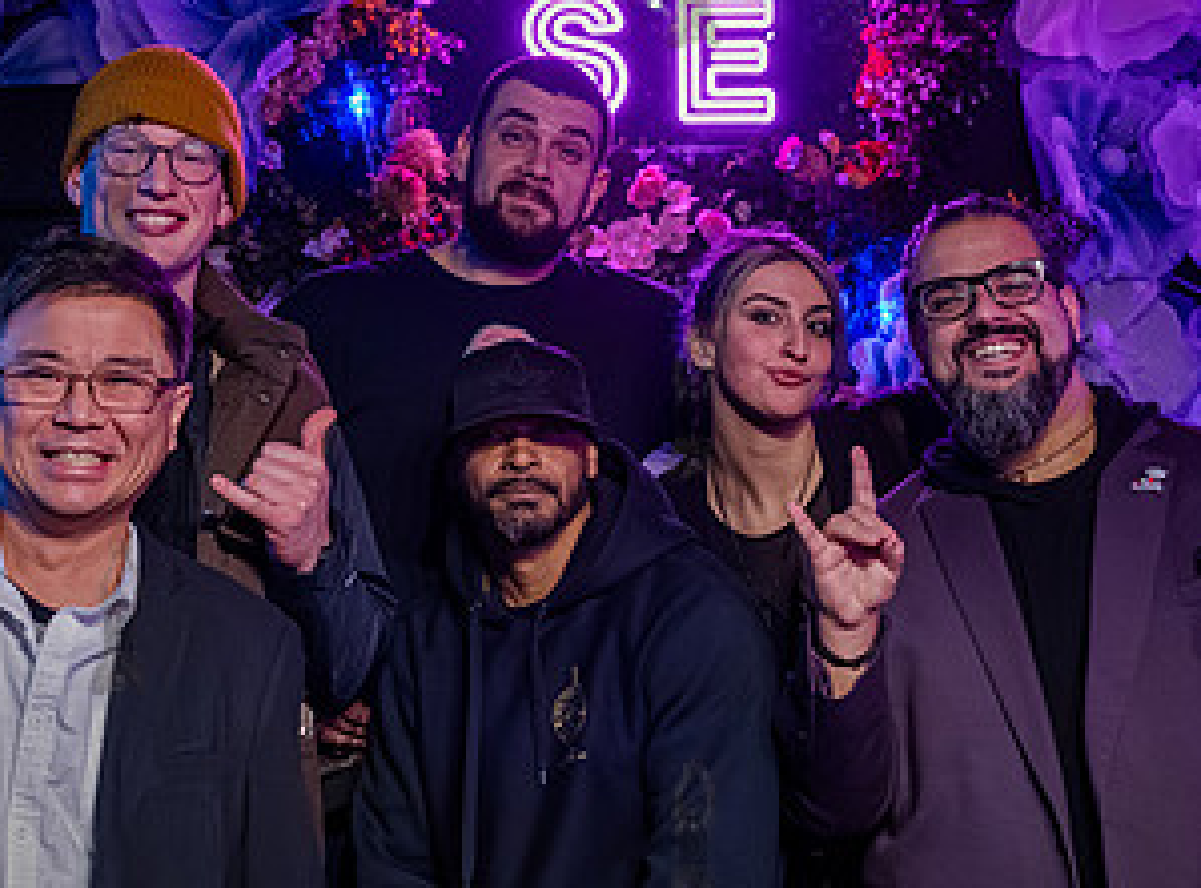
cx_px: 560
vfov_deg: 20.0
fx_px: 2520
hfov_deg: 26.8
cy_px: 400
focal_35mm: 73
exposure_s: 1/200
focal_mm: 35
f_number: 4
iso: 10000
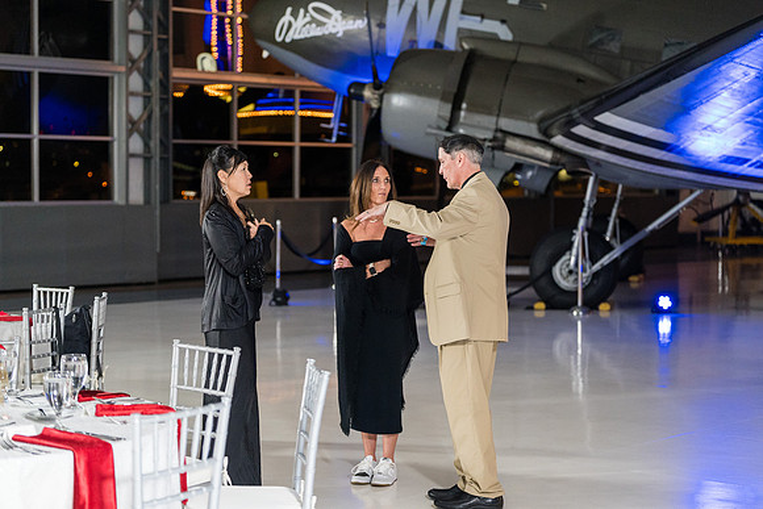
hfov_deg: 28.8
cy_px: 254
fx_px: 1484
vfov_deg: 19.5
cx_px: 382
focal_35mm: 70
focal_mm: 70
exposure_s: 1/250
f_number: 2.8
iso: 3200
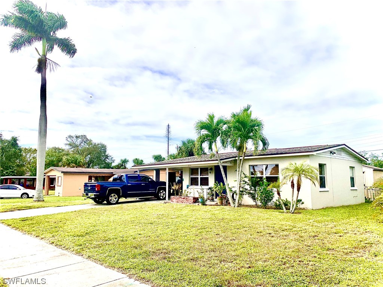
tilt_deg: +7.1
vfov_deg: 53.1
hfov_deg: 67.3
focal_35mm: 26
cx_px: 192
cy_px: 144
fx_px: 288
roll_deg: -0.2
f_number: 1.8
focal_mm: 4.25
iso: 25
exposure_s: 1/3937
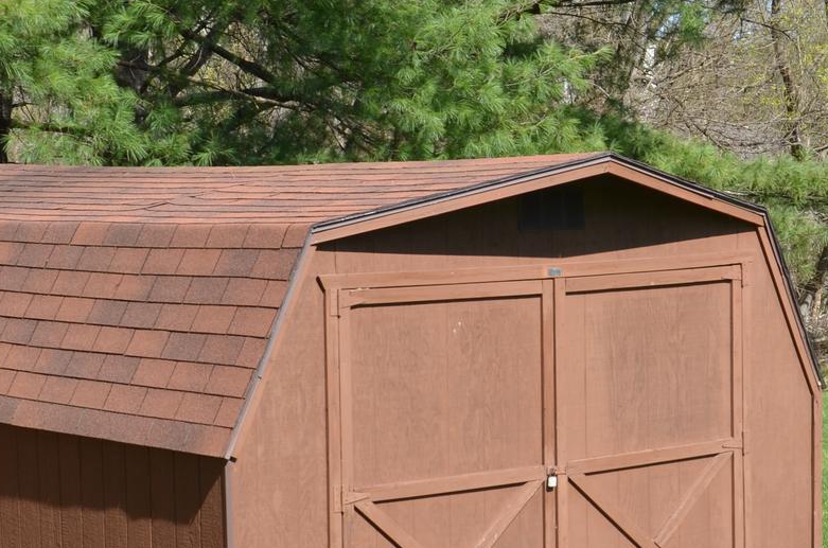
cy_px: 313
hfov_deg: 20.7
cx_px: 585
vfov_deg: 13.8
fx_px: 2256
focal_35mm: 98
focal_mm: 25
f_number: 8
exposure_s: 1/250
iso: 140
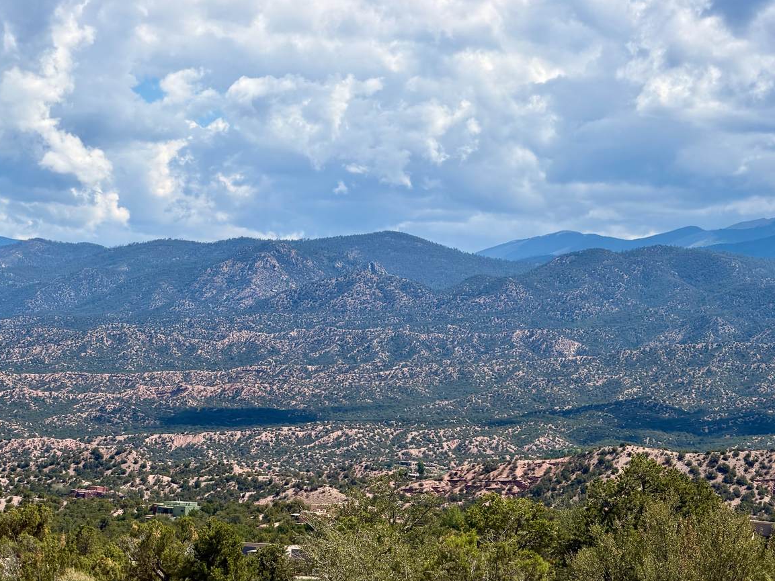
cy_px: 278
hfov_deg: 17.7
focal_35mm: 111
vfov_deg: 13.3
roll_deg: -4.0
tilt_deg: +1.8
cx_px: 421
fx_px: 2485
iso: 20
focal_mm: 16.89
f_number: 2.8
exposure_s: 1/779
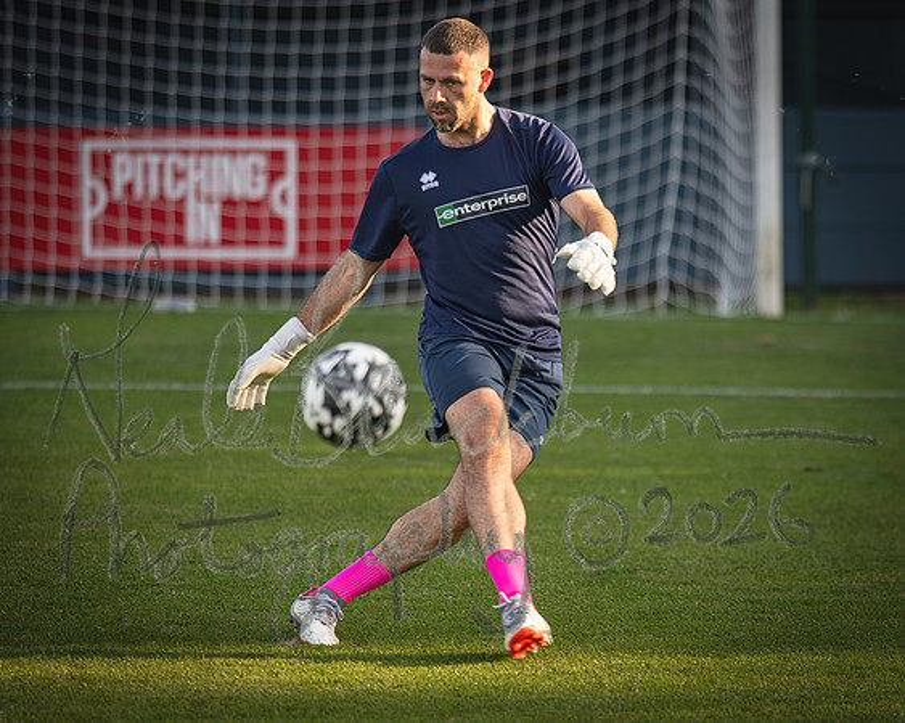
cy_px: 388
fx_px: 6637
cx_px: 552
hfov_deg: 7.8
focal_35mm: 248
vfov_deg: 6.2
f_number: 1.8
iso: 50
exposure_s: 1/800
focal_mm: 135
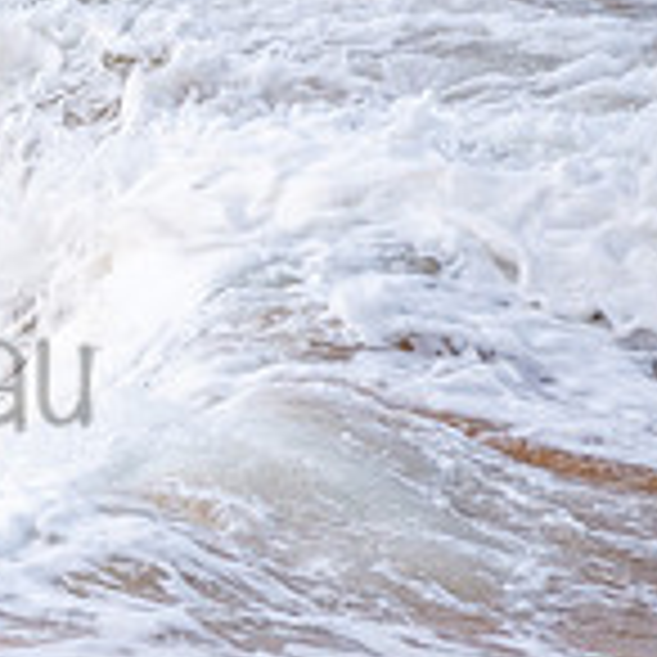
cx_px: -382
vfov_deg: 0.7
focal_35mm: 2541
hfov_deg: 0.7
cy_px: 322
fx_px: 54563
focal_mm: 500
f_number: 5.6
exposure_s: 1/1000
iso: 200
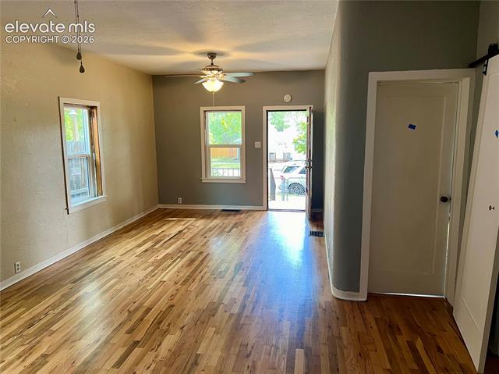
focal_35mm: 26
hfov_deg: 67.3
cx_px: 250
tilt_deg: -8.5
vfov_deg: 53.0
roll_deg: +0.5
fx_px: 375
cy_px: 187
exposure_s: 1/60
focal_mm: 5.7
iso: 80
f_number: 1.5
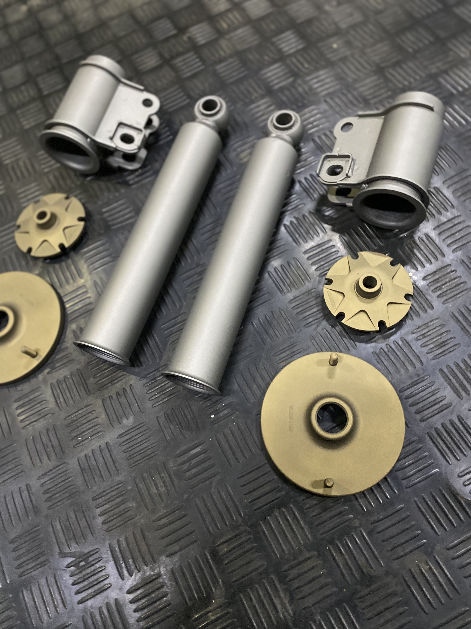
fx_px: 472
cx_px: 236
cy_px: 314
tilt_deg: -65.5
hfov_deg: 53.1
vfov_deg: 67.3
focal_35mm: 26
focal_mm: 4.25
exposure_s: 1/50
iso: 400
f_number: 1.8
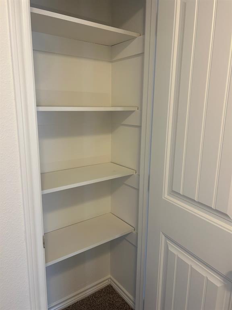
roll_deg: +0.4
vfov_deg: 67.3
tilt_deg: -11.2
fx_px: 232
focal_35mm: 26
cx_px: 116
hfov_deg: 53.1
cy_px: 155
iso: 80
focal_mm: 5.7
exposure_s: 1/60
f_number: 1.5
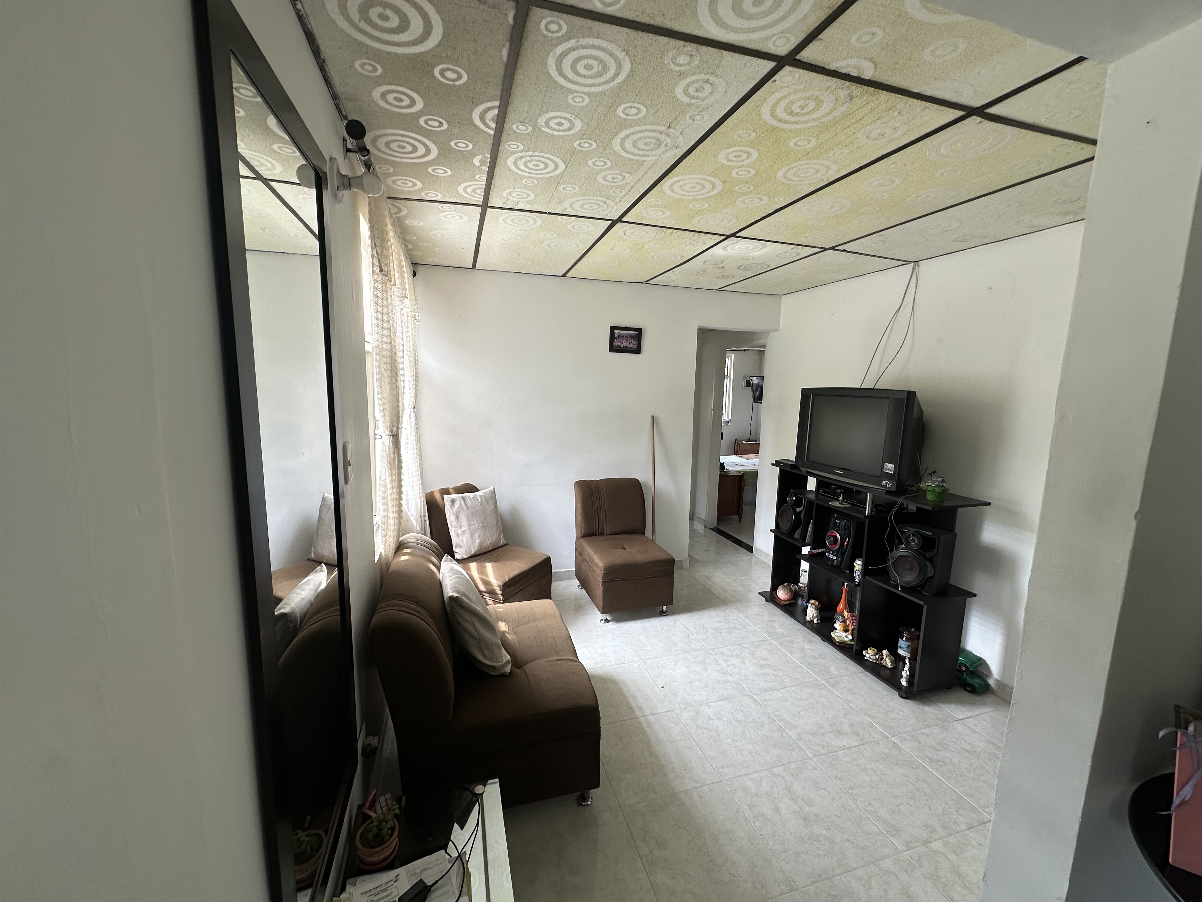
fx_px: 486
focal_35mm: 14
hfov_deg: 102.1
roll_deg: -1.1
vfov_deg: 85.7
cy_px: 451
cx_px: 601
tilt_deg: -7.5
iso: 50
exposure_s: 1/99
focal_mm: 2.22
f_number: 2.2
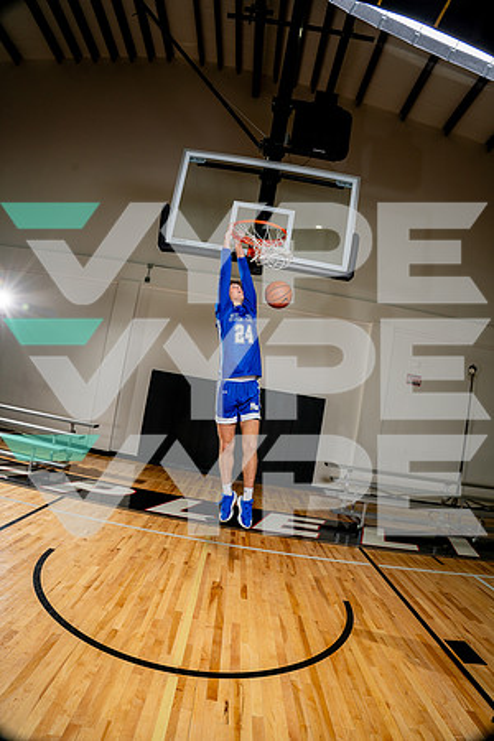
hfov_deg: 61.9
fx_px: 412
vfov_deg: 84.0
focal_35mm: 20
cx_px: 247
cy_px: 370
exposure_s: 1/250
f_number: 8
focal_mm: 20
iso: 250
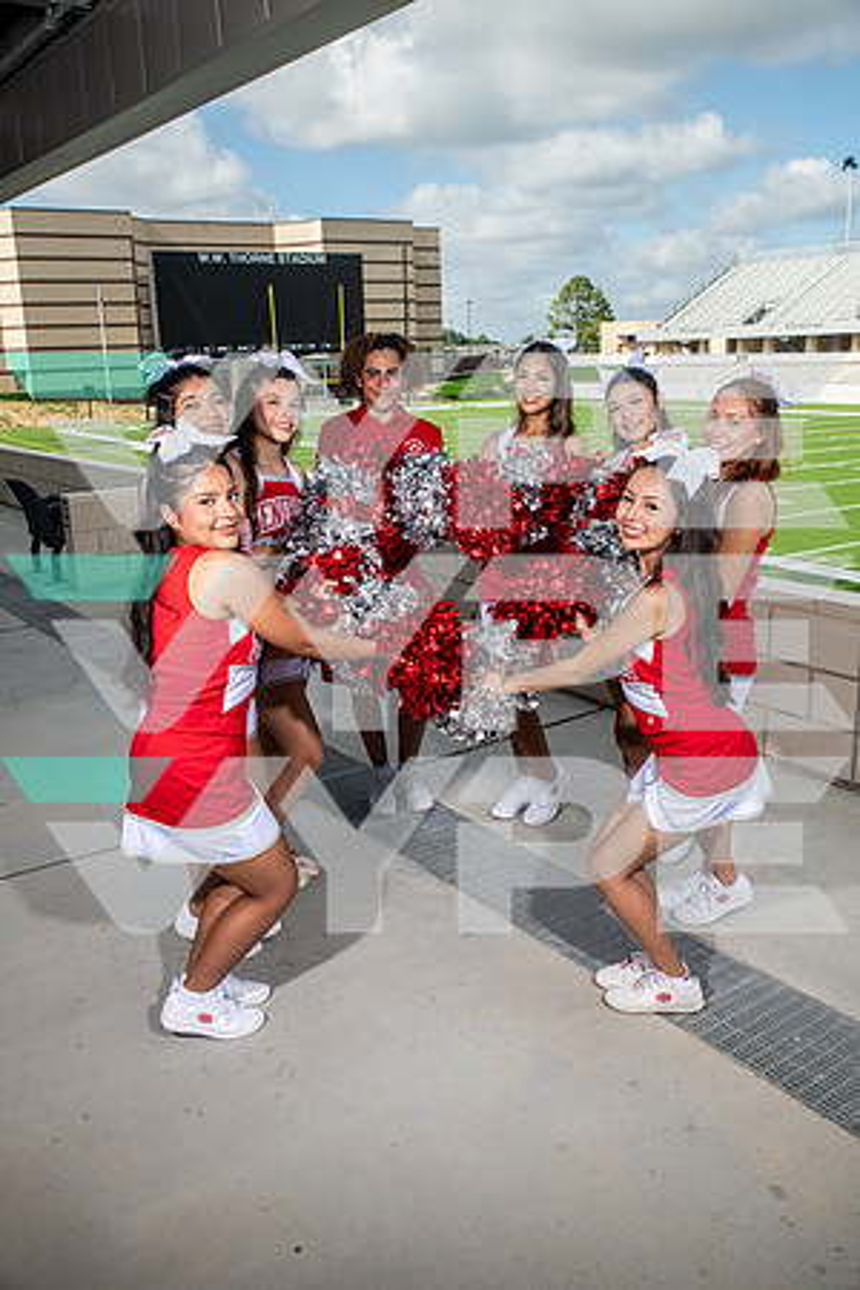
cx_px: 430
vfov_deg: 58.7
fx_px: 1147
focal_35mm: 32
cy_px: 645
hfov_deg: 41.1
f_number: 7.1
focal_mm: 32
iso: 100
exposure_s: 1/320
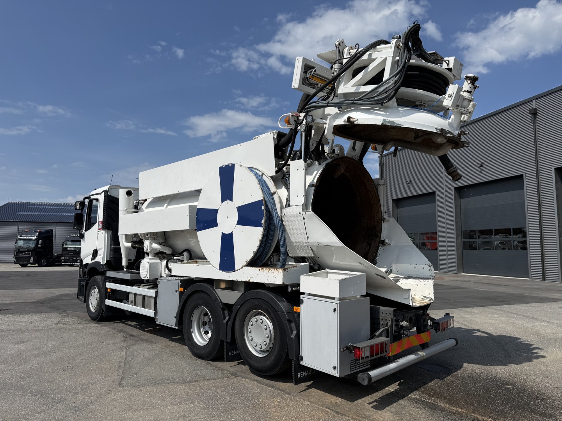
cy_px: 210
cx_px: 281
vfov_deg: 56.8
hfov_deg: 71.6
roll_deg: -0.9
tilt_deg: +5.2
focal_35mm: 24
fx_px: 390
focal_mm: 6.76
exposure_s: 1/9091
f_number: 1.78
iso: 80
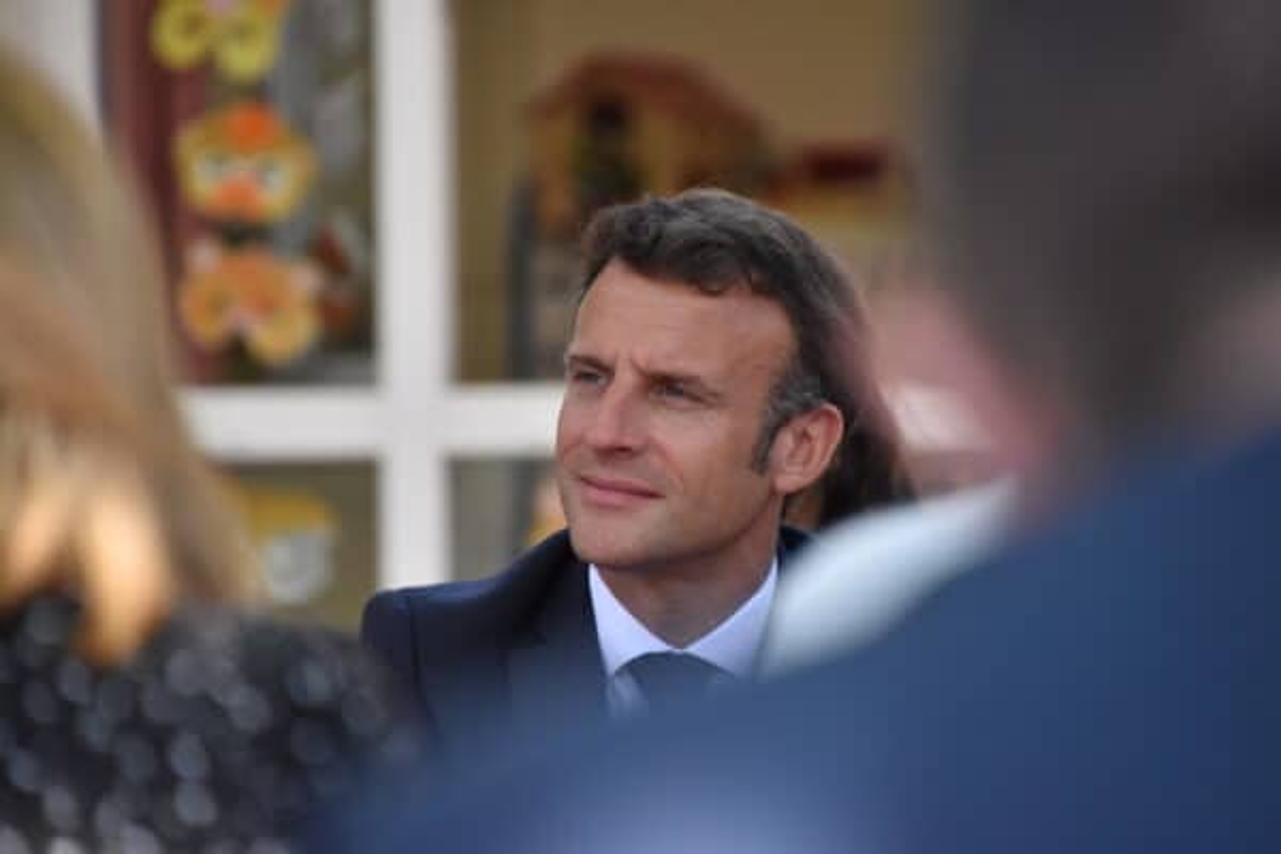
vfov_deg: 3.1
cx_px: 640
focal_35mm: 450
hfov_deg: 4.6
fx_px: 16011
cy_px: 427
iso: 1600
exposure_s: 1/640
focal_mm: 300
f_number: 6.3
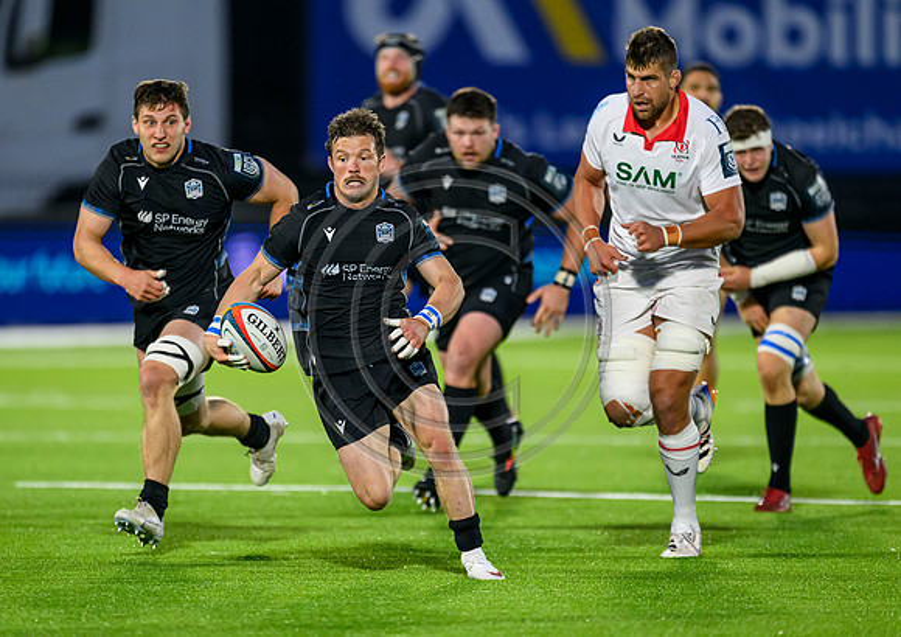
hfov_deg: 3.4
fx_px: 14981
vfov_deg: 2.4
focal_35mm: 587
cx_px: 424
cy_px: 318
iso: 5000
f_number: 4
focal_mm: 560
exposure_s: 1/1250
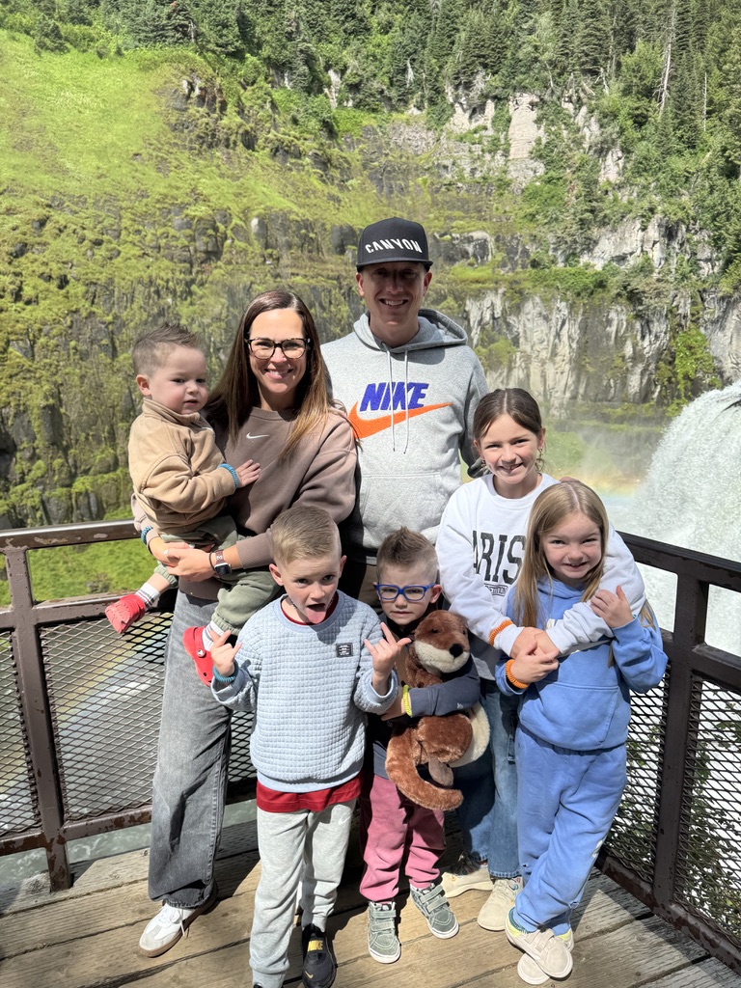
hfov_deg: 56.8
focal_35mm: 24
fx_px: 685
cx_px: 370
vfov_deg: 71.6
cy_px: 494
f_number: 1.78
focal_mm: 6.76
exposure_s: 1/2506
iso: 80
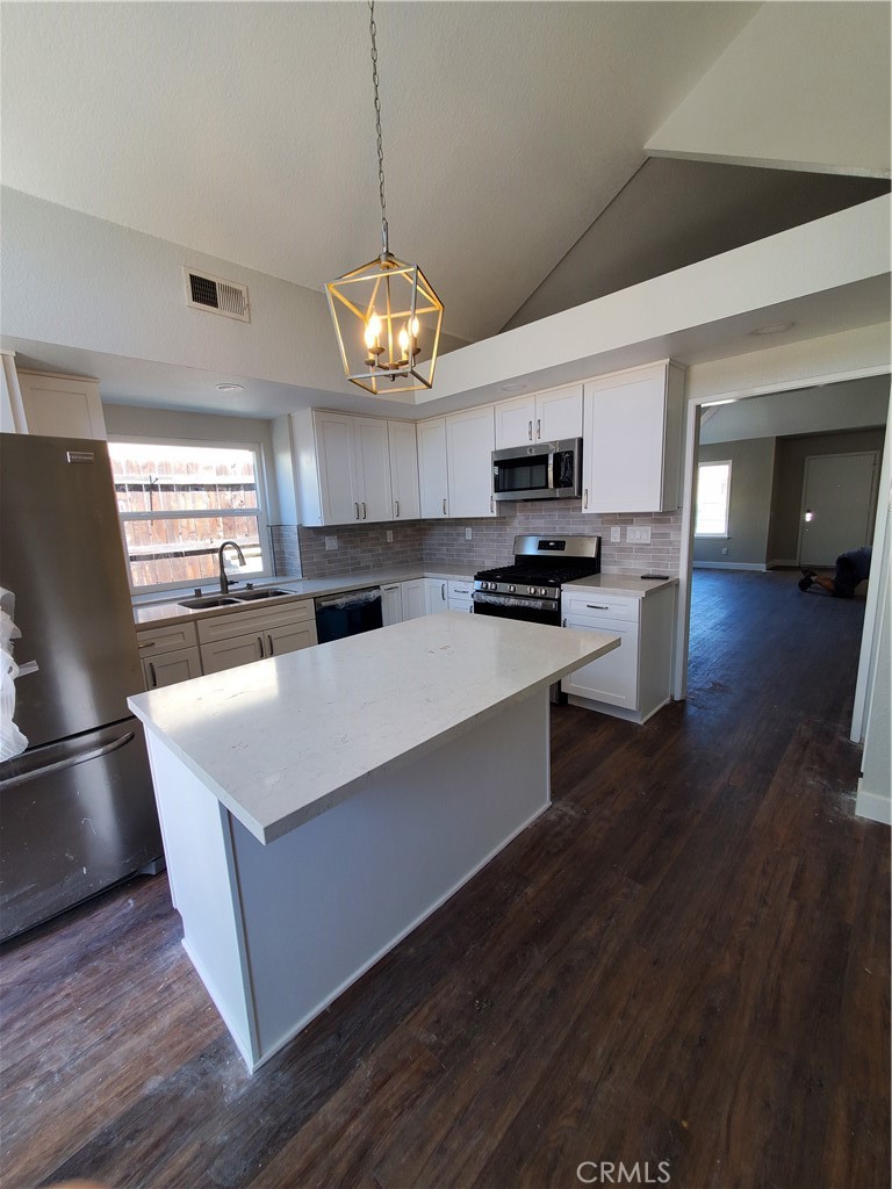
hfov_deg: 89.9
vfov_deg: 106.2
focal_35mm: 13
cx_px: 446
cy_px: 594
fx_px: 447
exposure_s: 1/60
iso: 80
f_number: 2.2
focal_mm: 1.8
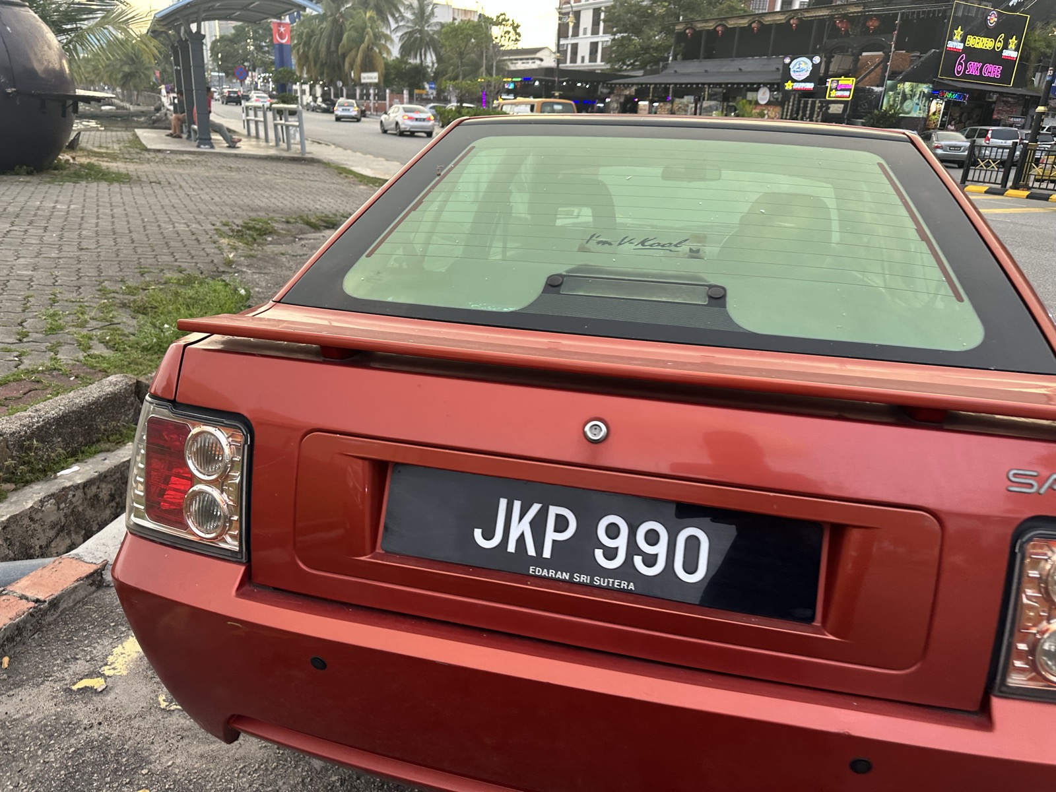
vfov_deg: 56.8
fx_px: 732
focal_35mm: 24
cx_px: 528
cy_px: 396
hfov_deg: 71.6
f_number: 1.78
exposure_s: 1/121
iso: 100
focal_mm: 6.86
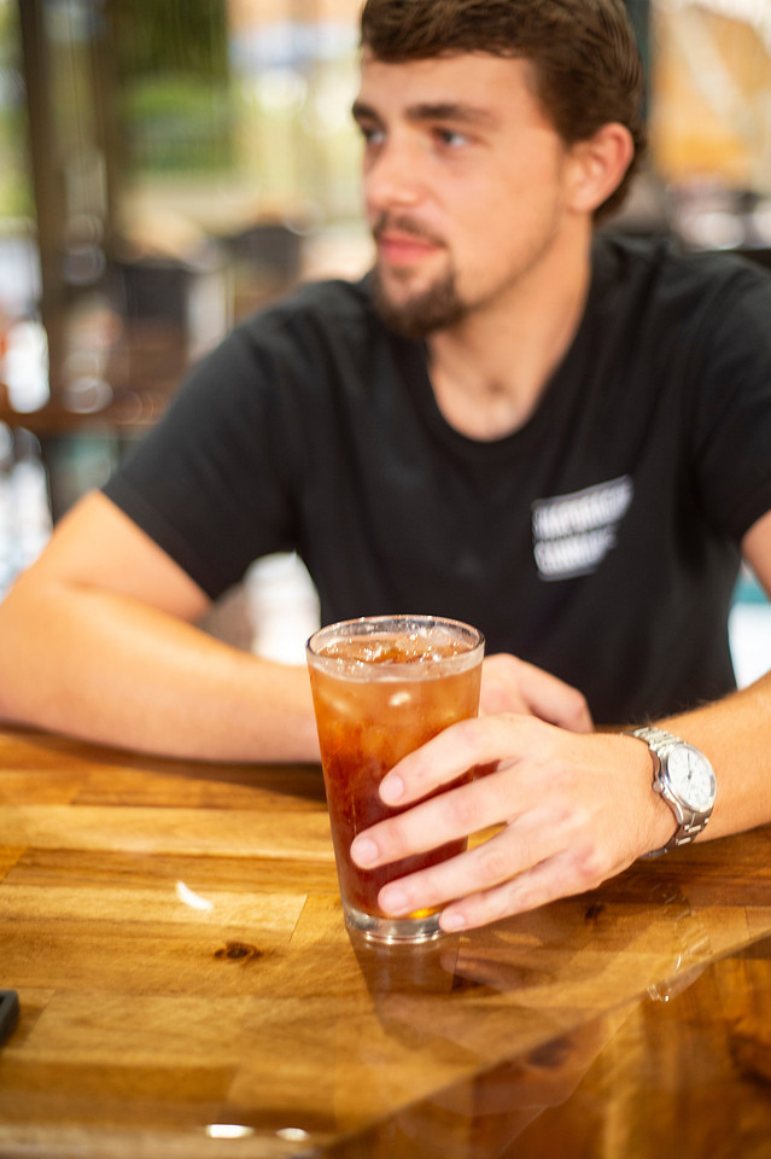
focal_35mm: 50
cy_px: 580
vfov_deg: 39.6
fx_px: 1608
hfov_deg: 27.0
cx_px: 386
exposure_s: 1/60
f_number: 1.8
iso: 800
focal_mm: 50
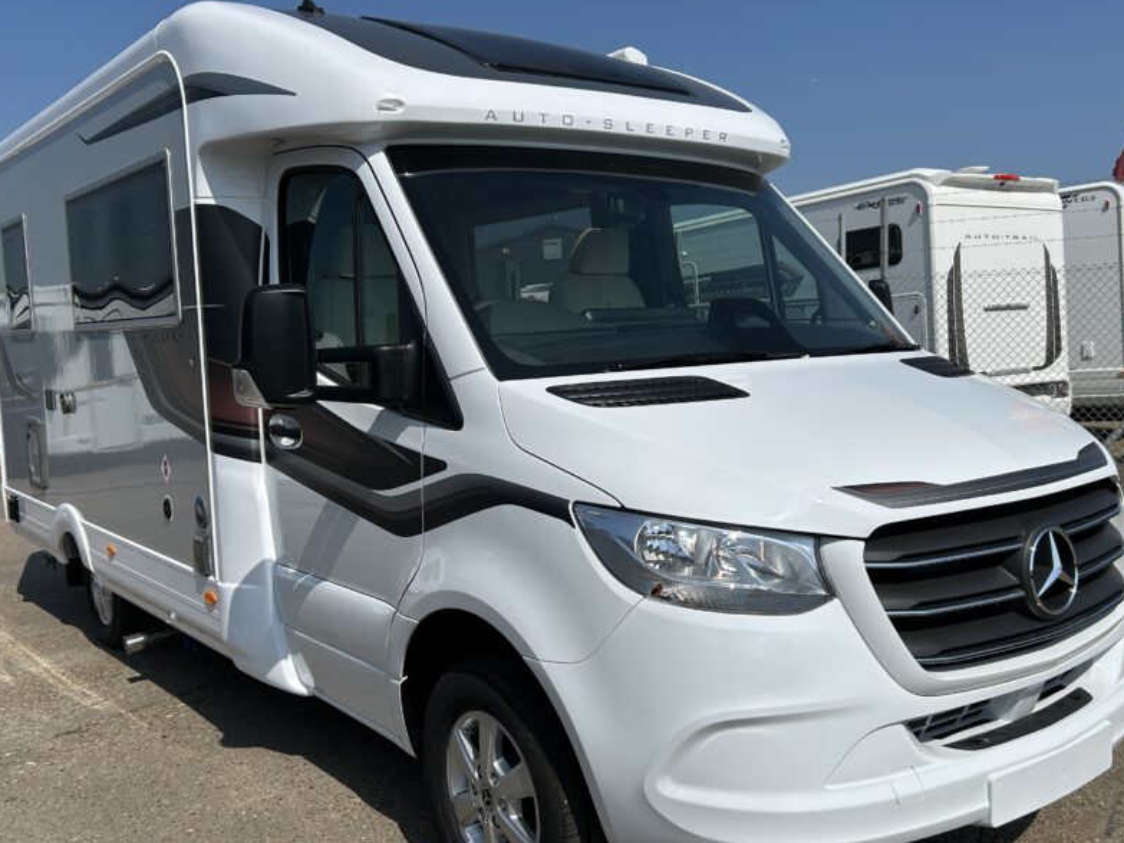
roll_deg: +2.2
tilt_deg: -5.4
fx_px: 1104
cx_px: 591
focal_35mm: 34
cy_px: 442
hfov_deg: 53.9
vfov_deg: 41.8
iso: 50
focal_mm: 5.7
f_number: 1.5
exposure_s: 1/9434
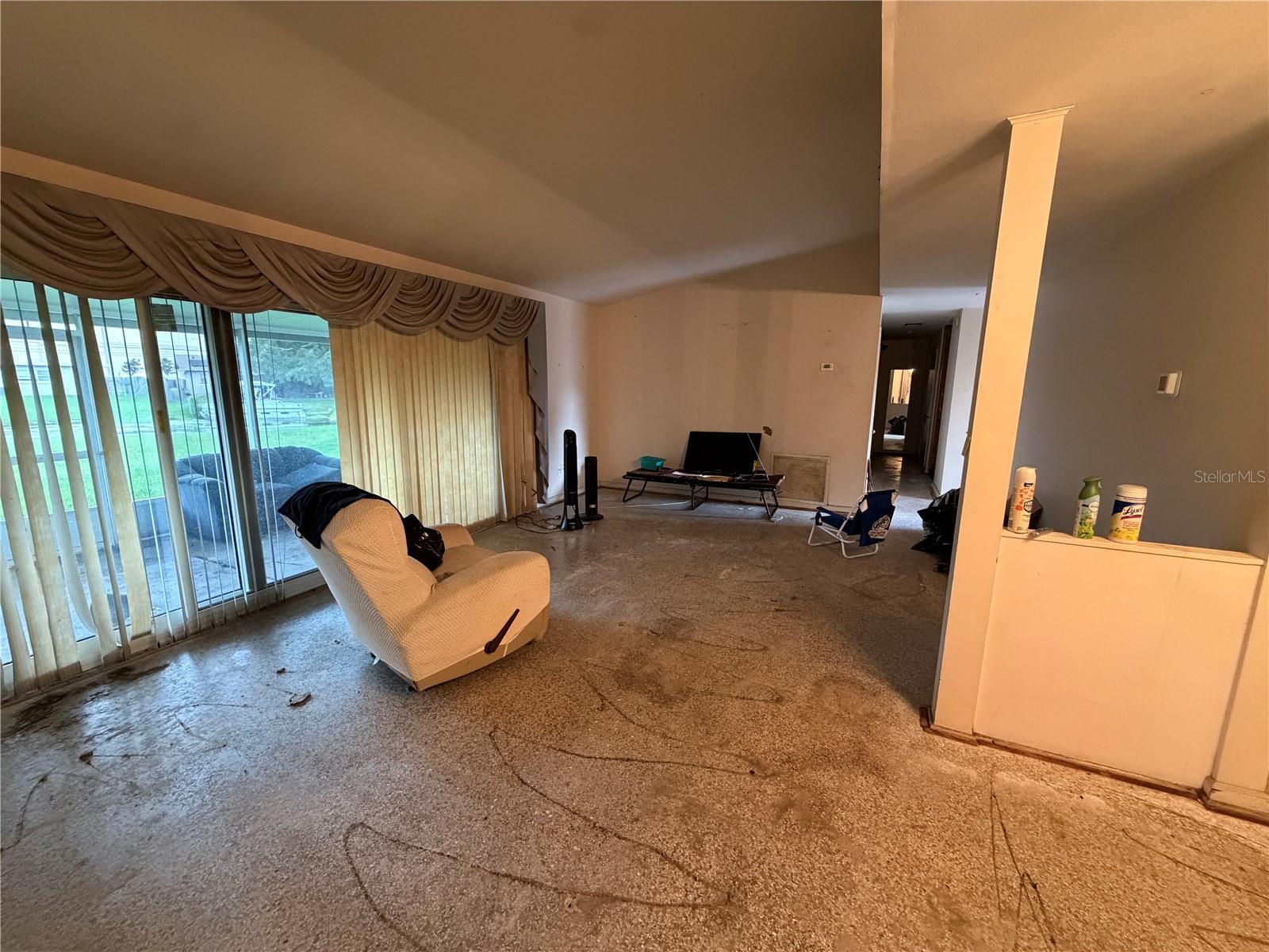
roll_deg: -0.2
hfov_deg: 102.1
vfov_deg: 85.7
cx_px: 634
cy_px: 476
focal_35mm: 14
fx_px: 513
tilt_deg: -10.0
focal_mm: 2.22
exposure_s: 1/60
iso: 640
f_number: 2.2
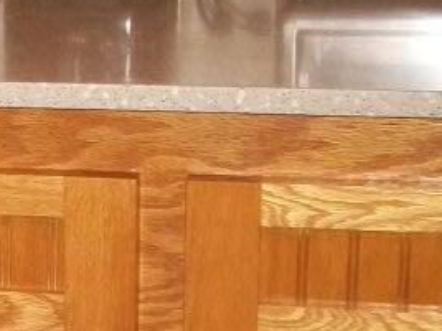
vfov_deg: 9.7
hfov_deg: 11.2
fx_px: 1954
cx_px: -548
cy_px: 254
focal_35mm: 153
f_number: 2.9
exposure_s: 1/30
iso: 160
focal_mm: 5.7
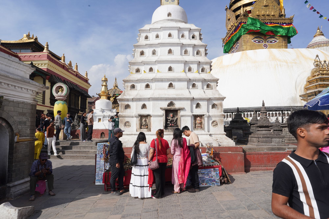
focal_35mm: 24
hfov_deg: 73.7
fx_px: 219
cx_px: 164
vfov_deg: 53.1
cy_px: 110
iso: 100
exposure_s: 1/100
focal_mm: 24
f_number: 18
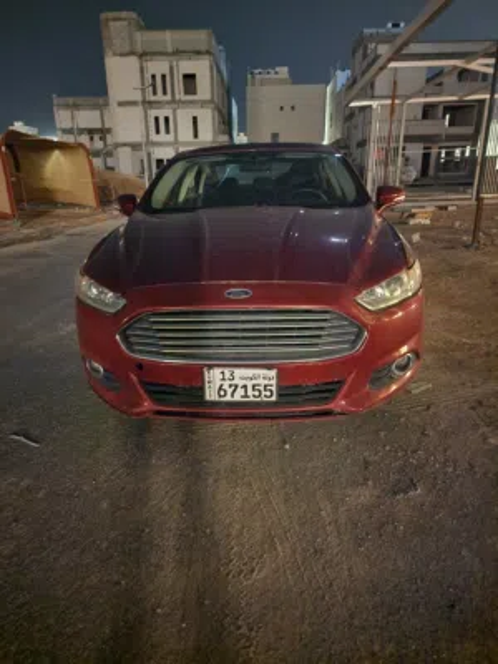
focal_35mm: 23
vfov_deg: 73.9
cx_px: 249
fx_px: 441
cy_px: 332
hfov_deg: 58.9
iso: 2000
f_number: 1.8
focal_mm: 6.4
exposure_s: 1/4
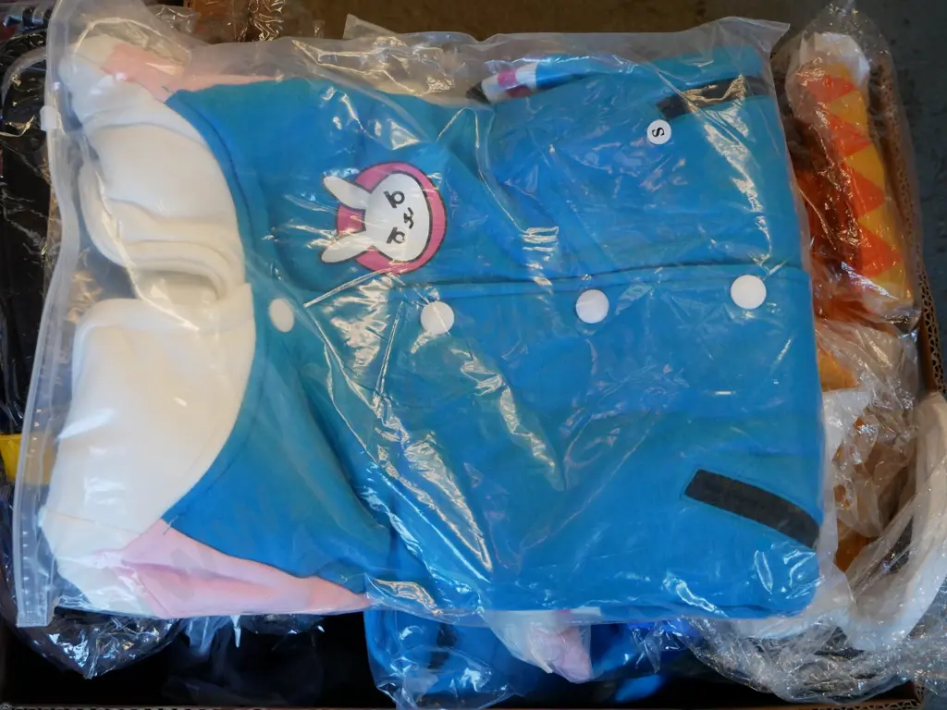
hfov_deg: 34.3
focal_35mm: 56
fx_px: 1532
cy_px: 355
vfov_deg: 26.1
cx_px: 474
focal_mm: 28
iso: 1000
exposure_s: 1/60
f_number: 4.7
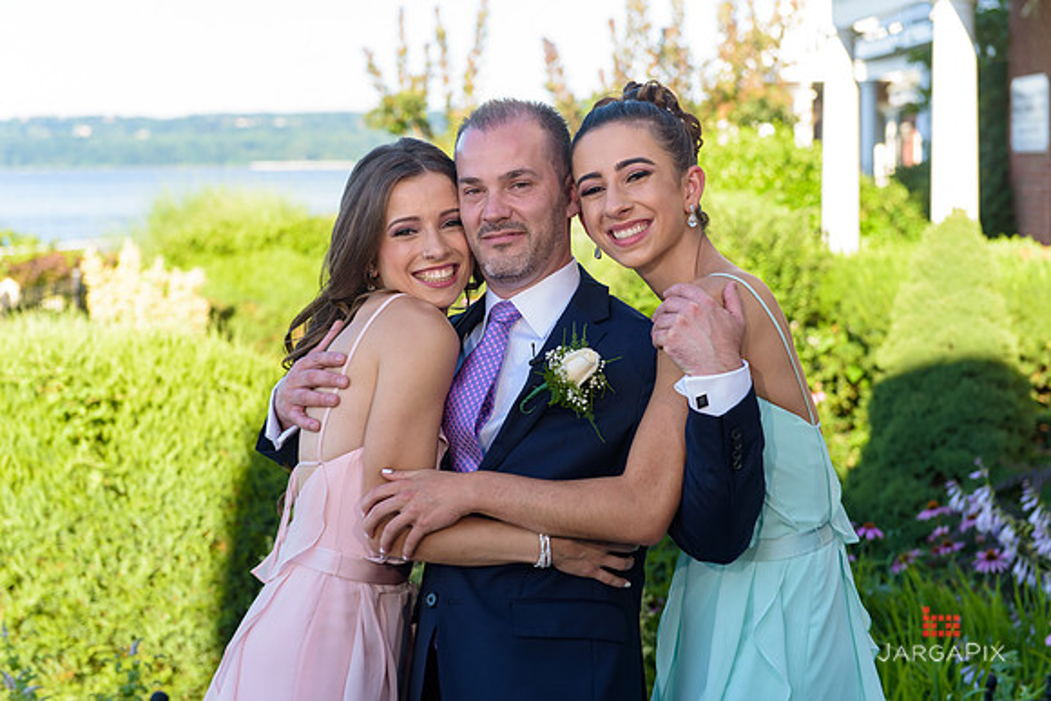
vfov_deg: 19.5
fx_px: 2044
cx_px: 526
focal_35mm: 70
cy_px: 350
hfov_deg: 28.8
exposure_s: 1/250
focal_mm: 70
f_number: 4
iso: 200
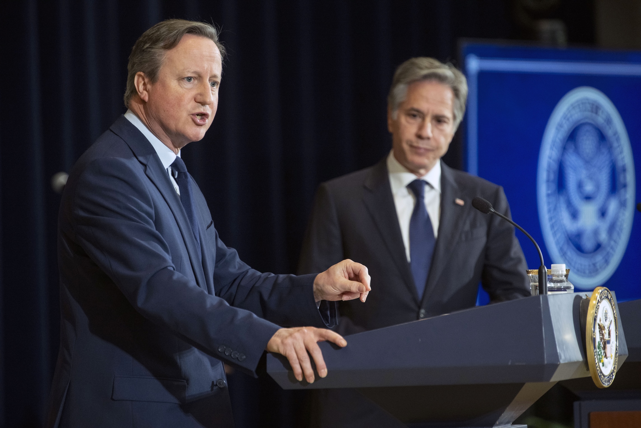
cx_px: 320
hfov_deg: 8.6
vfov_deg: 5.7
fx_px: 4273
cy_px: 214
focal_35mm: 240
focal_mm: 240
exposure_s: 1/200
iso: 2500
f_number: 4
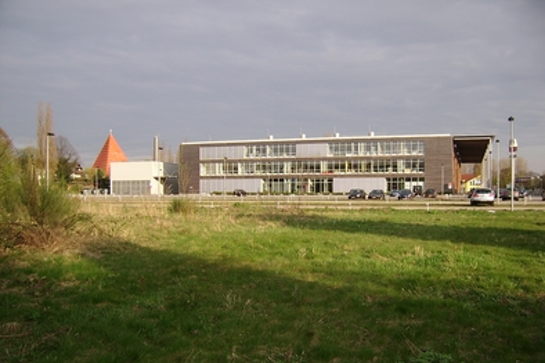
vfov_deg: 35.9
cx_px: 272
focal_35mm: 37
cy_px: 200
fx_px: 560
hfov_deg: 51.9
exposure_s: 1/545
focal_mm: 5.95
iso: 50
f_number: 2.8
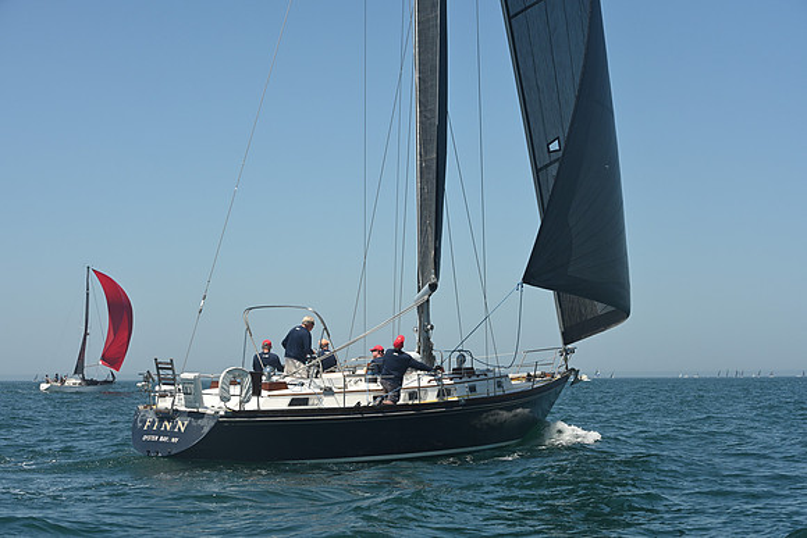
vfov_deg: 19.5
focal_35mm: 70
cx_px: 404
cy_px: 269
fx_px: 1569
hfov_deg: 28.8
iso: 320
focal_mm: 70
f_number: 8
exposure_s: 1/1000
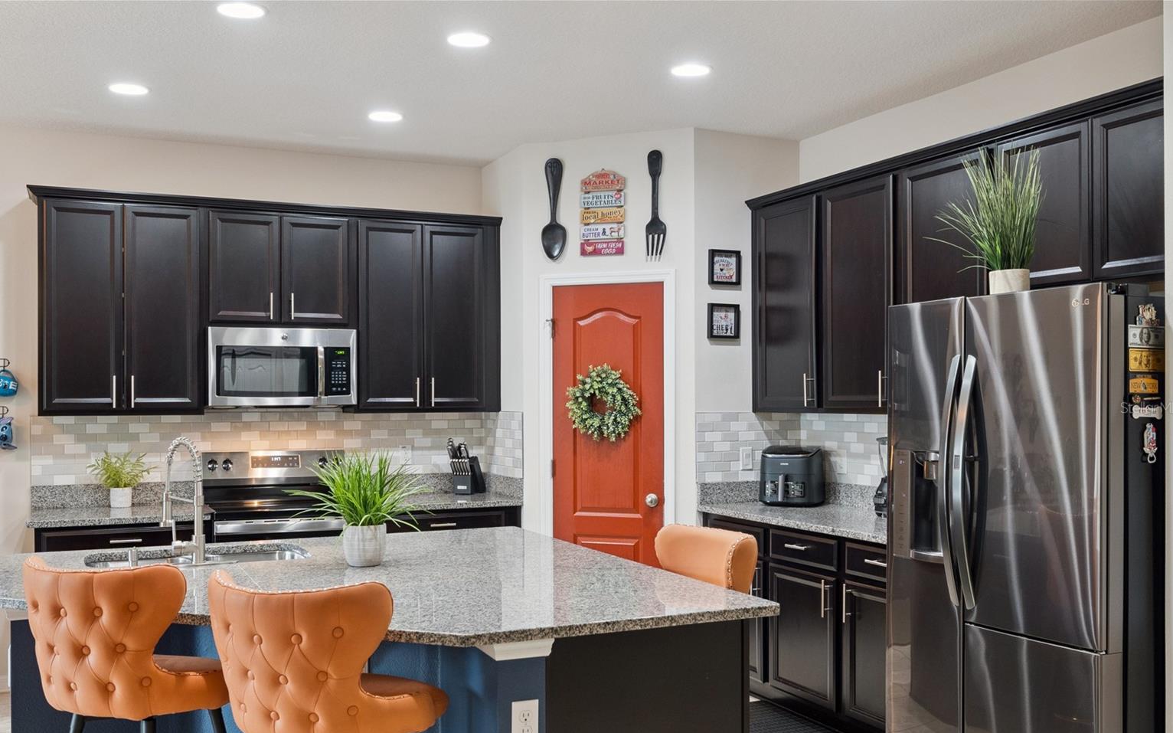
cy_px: 407
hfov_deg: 58.1
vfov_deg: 38.3
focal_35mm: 33
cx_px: 576
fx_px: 1055
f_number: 10
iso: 800
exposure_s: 1/8
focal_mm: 20.9
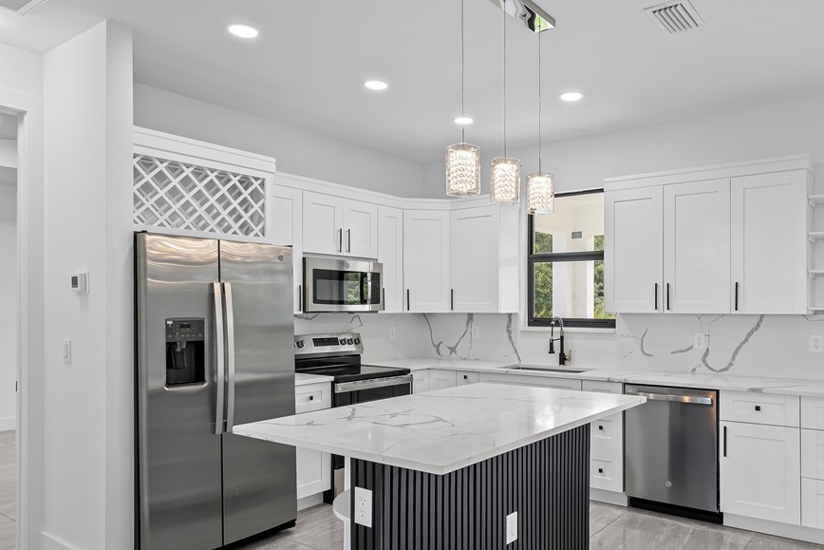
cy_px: 318
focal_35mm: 25
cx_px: 496
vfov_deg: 51.1
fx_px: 572
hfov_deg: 70.7
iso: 200
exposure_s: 1/3
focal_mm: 20
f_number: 9
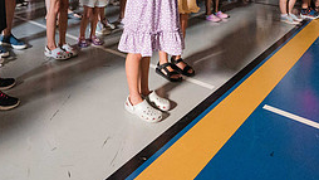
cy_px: -36
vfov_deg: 28.0
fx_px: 313
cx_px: 73
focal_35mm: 37
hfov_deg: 51.3
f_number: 4
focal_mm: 14
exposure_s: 1/60
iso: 9000
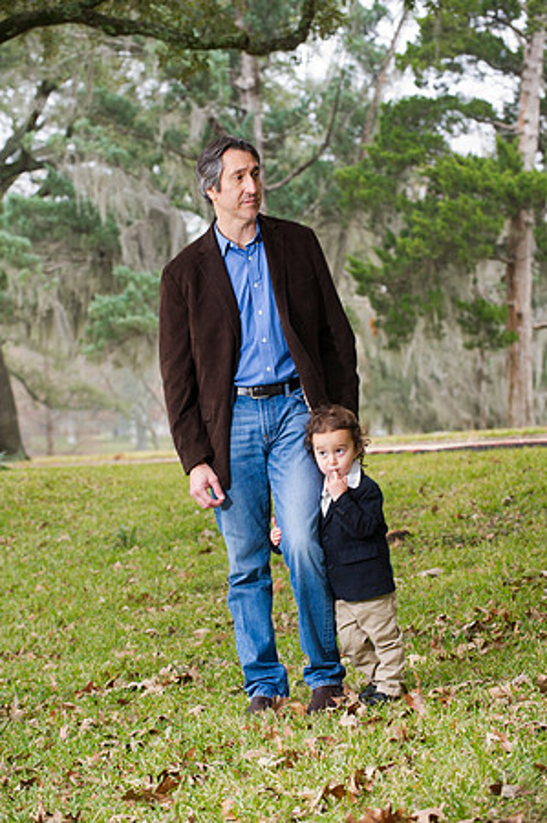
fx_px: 2513
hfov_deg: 12.4
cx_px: 274
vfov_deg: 18.6
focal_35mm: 110
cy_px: 412
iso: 500
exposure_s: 1/80
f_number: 5
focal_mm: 110
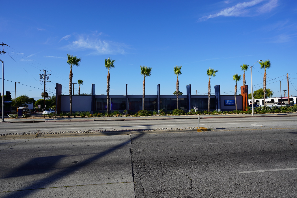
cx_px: 148
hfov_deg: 81.2
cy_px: 99
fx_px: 173
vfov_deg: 59.5
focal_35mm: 21
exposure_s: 1/640
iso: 100
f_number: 5
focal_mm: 21
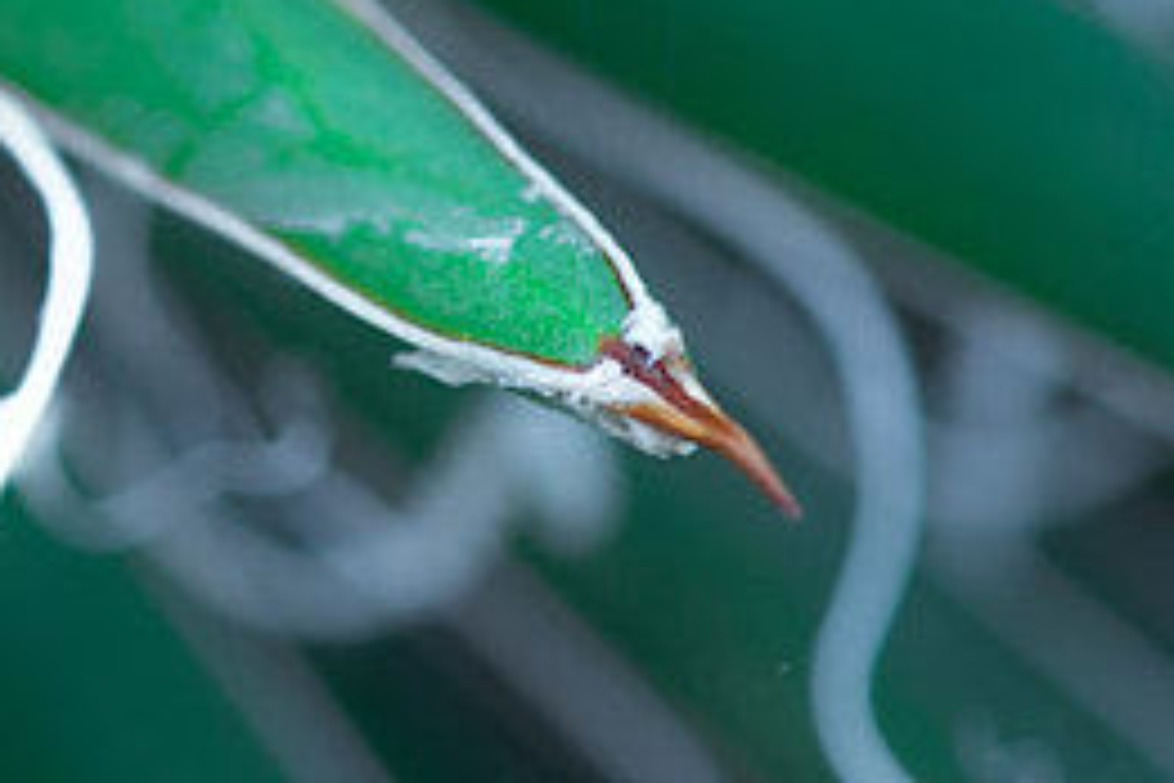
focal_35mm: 644
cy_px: -1494
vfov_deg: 2.1
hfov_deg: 3.2
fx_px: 21000
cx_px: -1304
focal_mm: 105
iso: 100
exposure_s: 1/5
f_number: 13
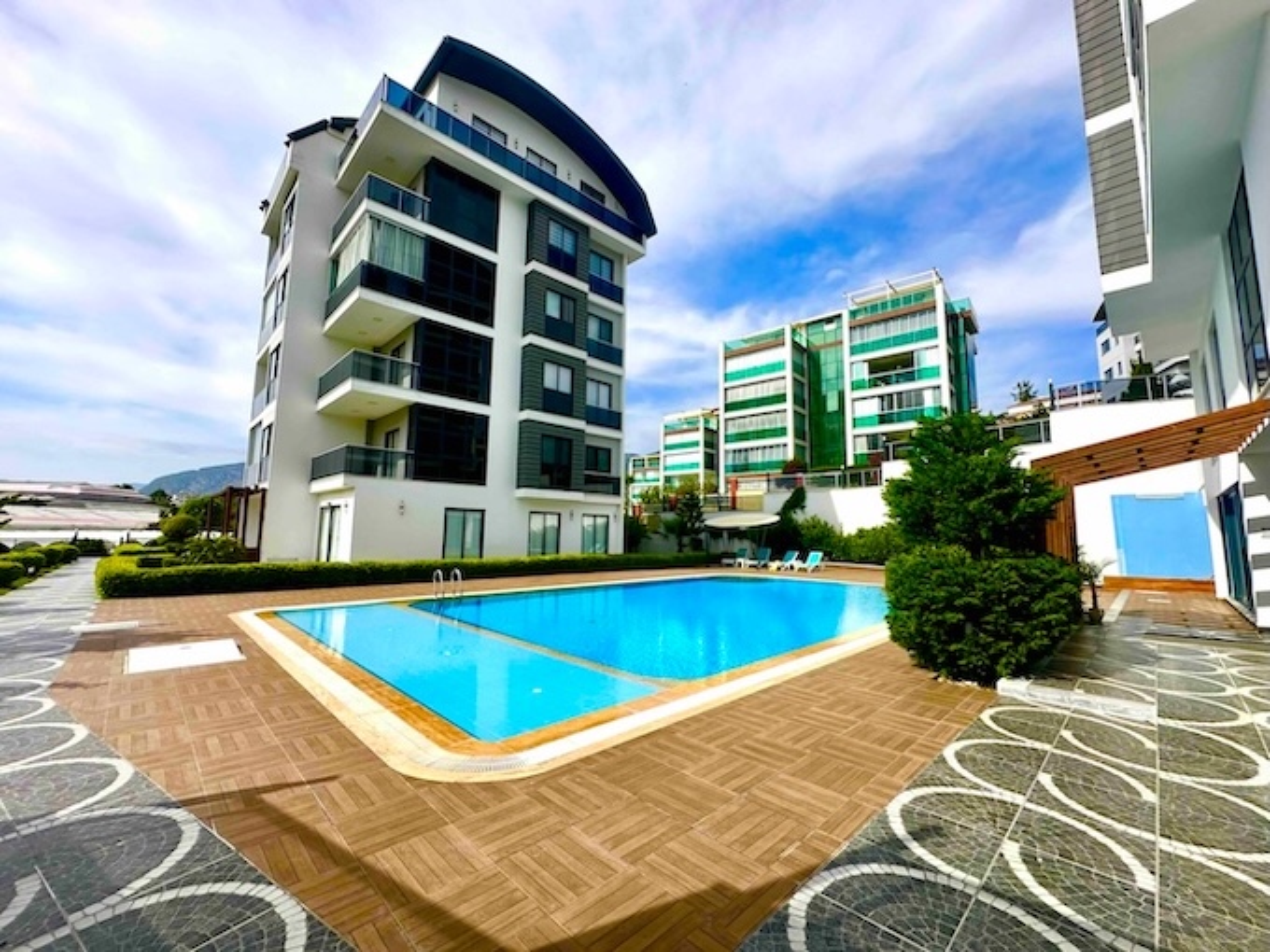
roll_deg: -0.2
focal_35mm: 14
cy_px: 476
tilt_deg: +6.5
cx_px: 635
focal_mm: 2.22
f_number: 2.2
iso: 50
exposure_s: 1/3509
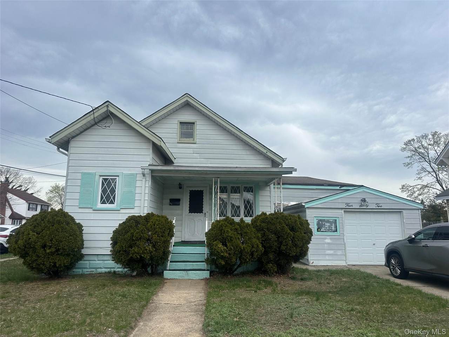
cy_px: 168
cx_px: 224
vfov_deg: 56.8
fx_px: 311
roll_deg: -0.6
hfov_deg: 71.6
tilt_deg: +10.0
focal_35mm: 24
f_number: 1.78
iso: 80
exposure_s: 1/3472
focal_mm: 6.86
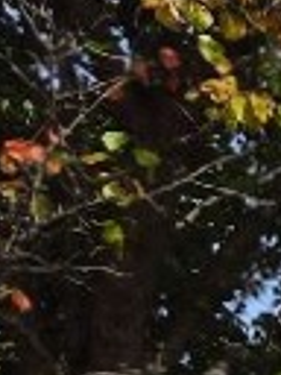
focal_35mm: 101
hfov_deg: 8.4
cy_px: 1056
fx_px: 1093
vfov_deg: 12.1
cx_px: 1095
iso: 32
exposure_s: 1/1925
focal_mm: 2.2
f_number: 1.9
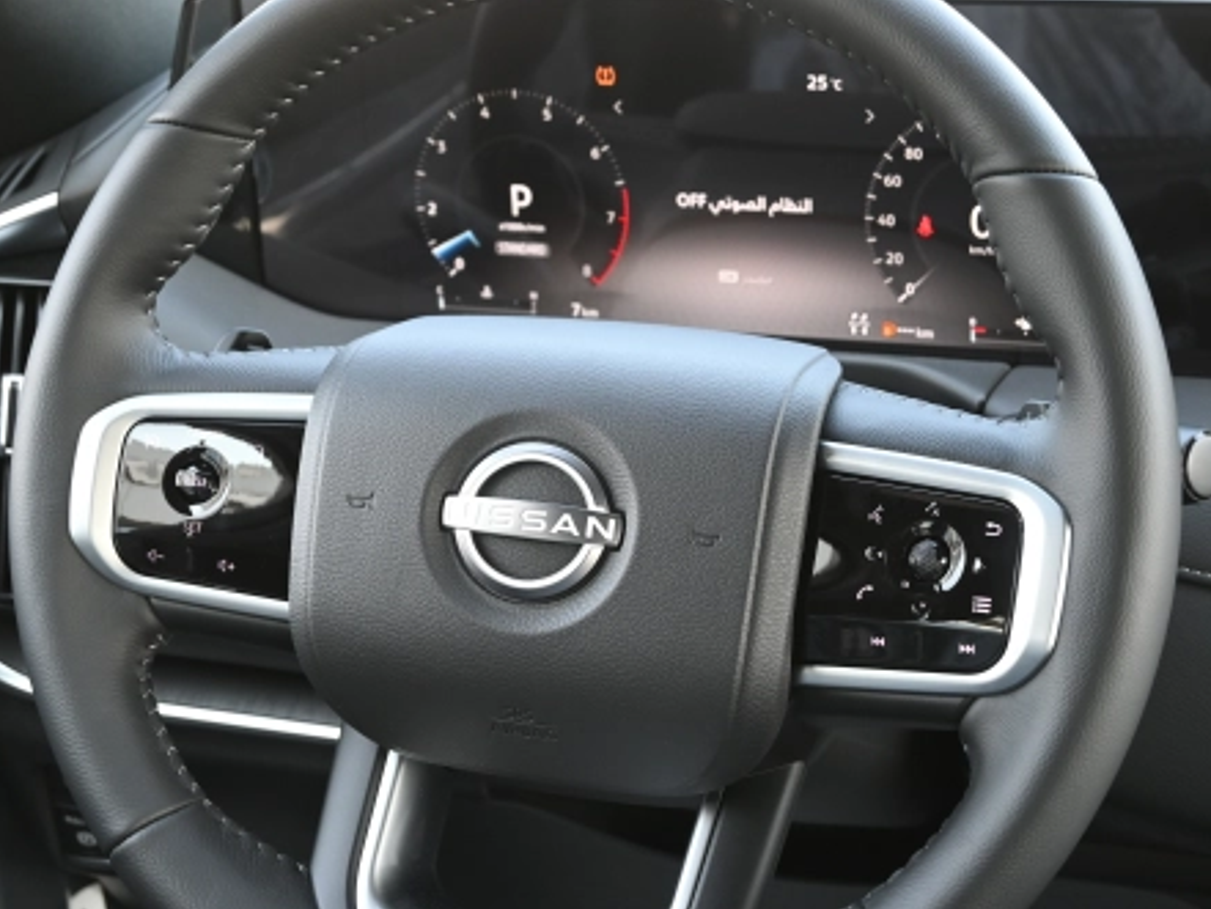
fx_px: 2574
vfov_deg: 20.0
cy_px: 454
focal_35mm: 74
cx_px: 568
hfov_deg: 26.5
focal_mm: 45
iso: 1100
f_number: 6
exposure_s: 1/125
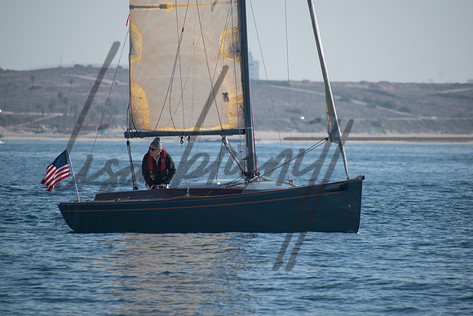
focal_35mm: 456
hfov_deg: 4.5
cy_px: 158
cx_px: 236
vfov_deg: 3.0
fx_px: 5988
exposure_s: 1/500
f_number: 6.3
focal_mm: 300
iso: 100
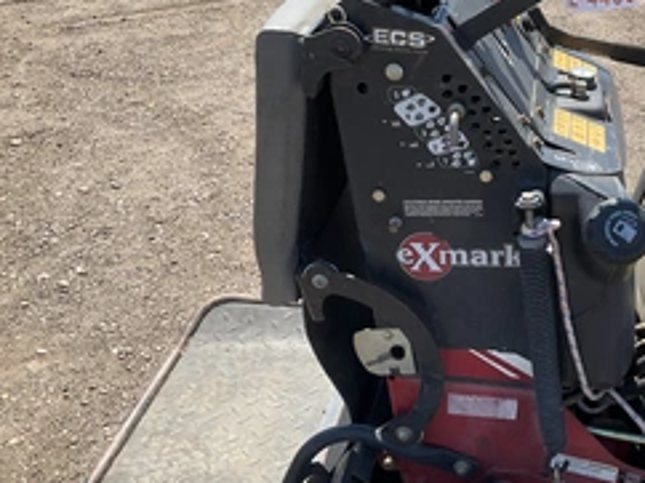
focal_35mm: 48
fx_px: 893
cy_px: 259
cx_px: 498
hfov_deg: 38.5
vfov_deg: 30.2
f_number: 1.8
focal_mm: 3
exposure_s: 1/691
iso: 25
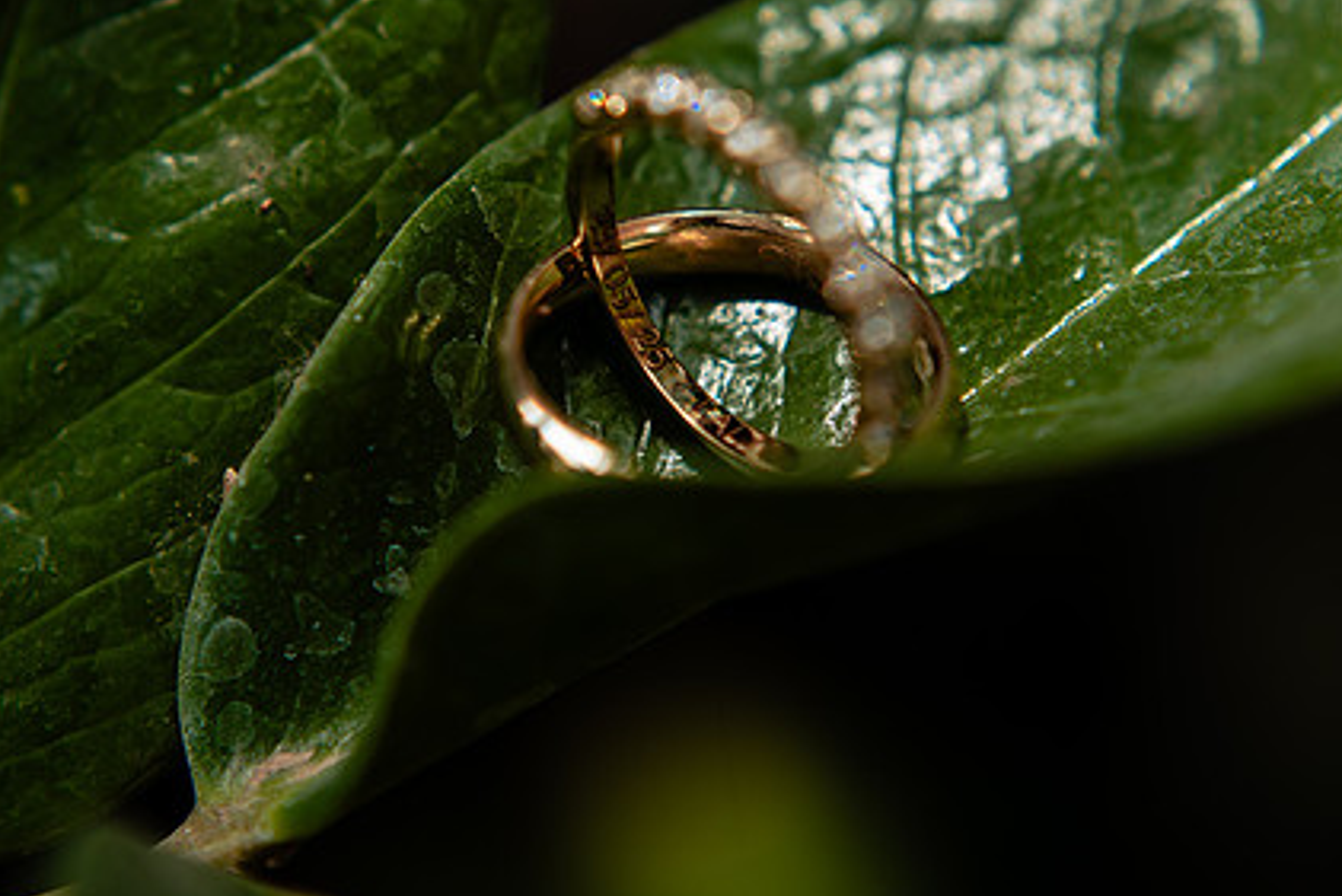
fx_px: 2909
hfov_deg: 26.0
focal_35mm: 78
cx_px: 624
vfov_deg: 17.5
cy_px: 307
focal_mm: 50
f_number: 3.5
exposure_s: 1/400
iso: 100
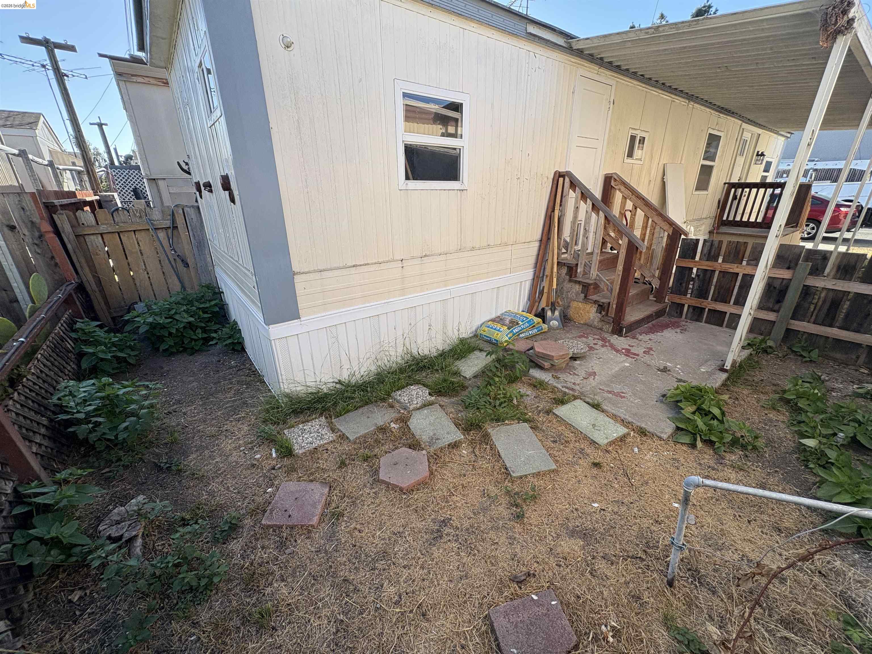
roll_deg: +0.4
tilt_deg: -20.7
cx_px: 436
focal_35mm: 14
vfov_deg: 85.7
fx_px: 353
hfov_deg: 102.1
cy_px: 327
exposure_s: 1/462
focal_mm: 2.22
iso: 40
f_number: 2.2
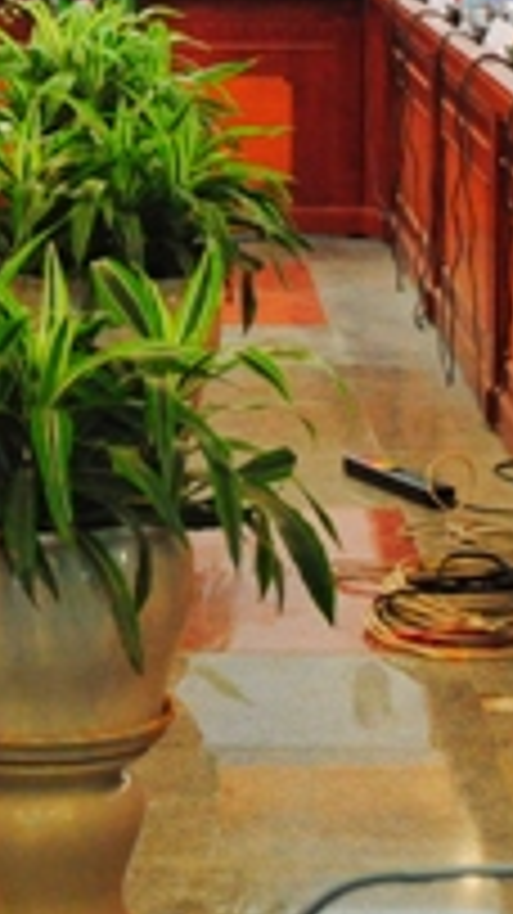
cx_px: -104
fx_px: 3850
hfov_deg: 7.6
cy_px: 153
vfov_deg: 13.5
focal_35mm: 159
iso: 800
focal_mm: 32
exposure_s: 1/25
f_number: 4.8
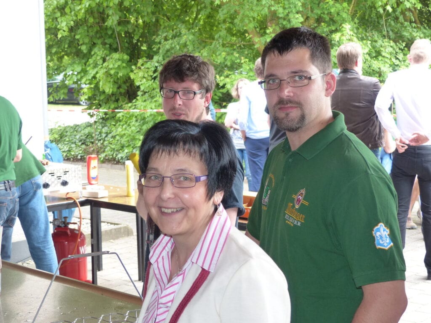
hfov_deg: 29.0
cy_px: 162
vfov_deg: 21.9
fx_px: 834
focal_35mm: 67
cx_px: 216
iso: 160
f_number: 2.8
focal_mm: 11.4
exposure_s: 1/60
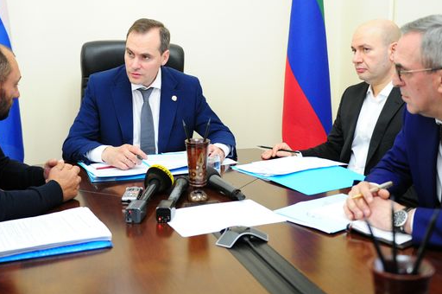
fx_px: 613
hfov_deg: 39.6
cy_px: 84
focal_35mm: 50
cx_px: 212
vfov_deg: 26.7
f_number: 2.8
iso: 4000
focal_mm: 32
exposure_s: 1/250
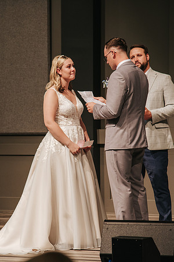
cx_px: 75
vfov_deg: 11.3
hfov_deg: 7.6
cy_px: 131
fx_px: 1314
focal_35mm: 181
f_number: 4
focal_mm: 120
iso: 1000
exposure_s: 1/200
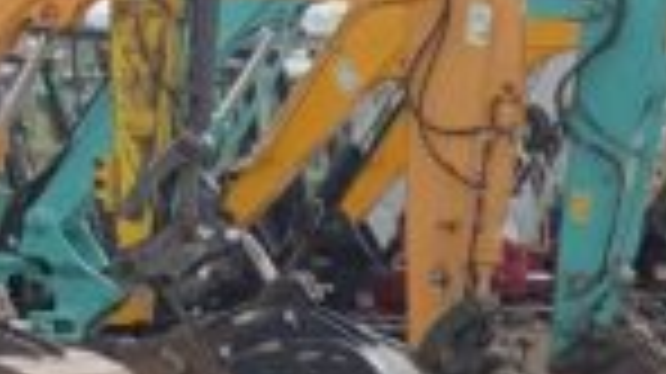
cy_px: 1208
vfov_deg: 5.2
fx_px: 3847
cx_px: 2110
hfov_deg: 8.2
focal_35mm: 218
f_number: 1.8
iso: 16
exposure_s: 1/627
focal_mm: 3
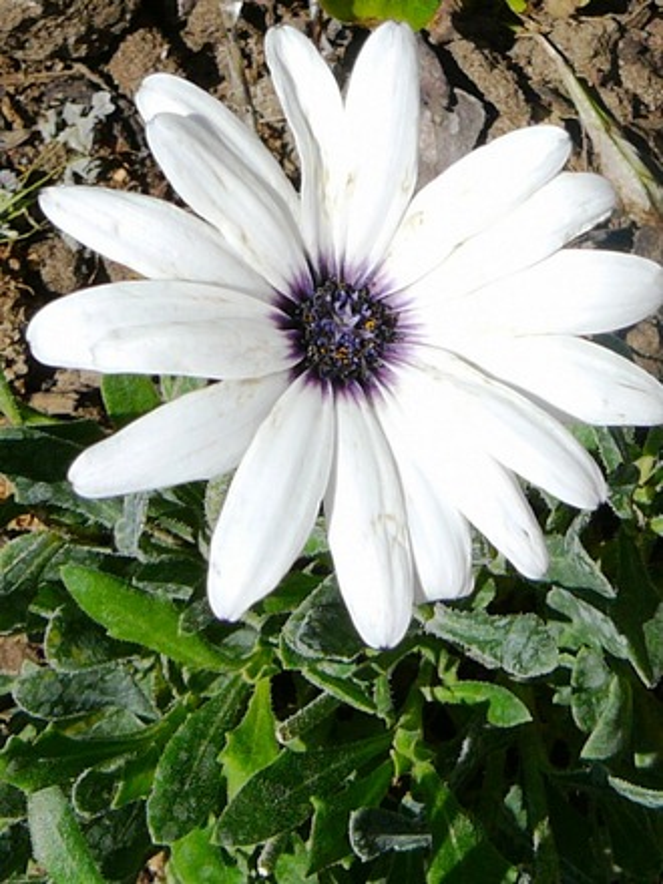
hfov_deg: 40.7
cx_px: 332
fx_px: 894
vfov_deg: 52.6
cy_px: 442
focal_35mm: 35
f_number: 5
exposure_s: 1/500
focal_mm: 5.2
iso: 80
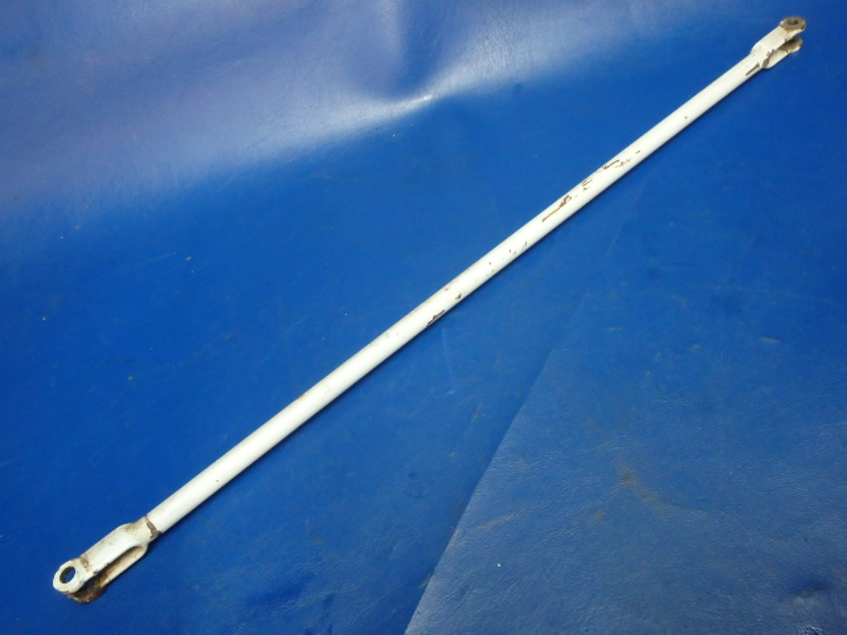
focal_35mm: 28
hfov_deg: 63.4
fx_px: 685
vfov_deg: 49.7
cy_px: 318
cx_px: 424
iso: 640
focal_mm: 5
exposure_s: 1/30
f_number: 3.9
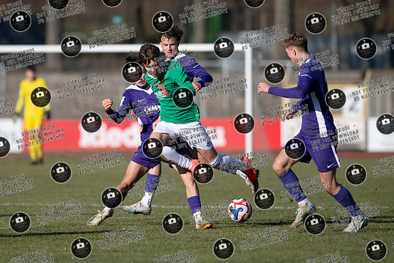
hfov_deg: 4.6
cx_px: 141
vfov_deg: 3.0
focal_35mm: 452
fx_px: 4948
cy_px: 118
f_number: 3.2
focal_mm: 300
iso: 64
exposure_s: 1/1600
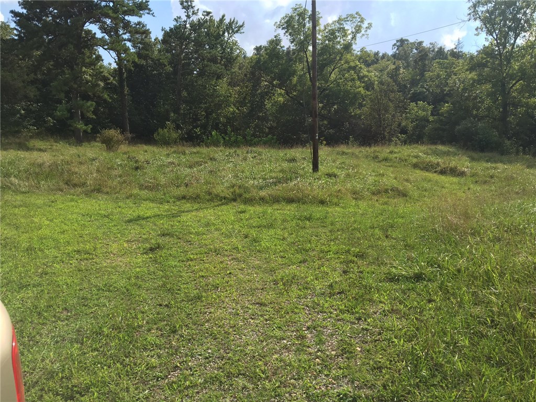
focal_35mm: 29
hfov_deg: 61.7
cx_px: 268
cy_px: 201
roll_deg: +1.6
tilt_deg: -2.5
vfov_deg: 48.2
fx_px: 449
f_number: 2.2
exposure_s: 1/1115
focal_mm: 4.15
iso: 25
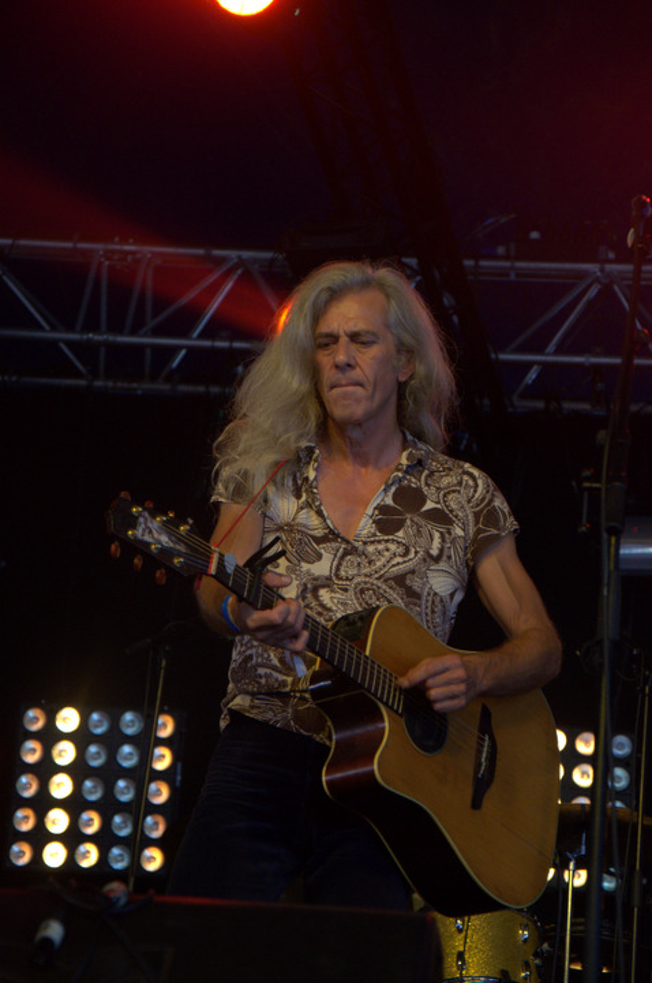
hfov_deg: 12.1
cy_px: 492
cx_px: 326
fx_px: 3065
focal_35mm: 112
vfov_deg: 18.2
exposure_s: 1/160
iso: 2500
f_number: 5.3
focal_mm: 75
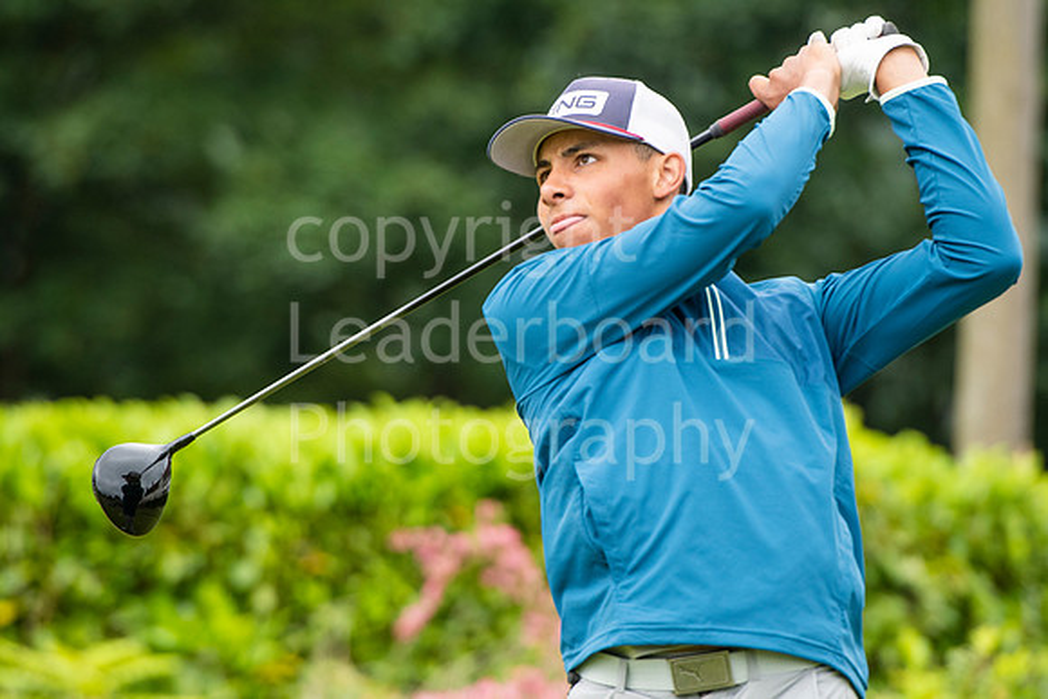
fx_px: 8735
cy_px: 350
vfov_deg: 4.6
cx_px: 524
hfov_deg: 6.9
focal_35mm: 300
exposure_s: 1/1250
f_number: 4
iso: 400
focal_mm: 200
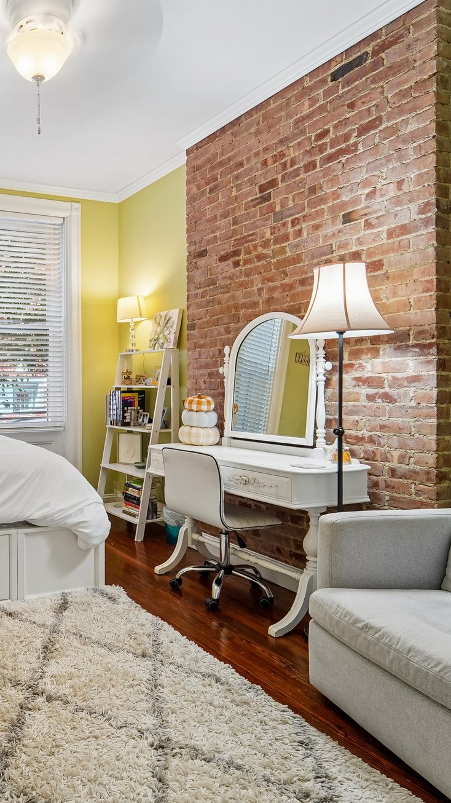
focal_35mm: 23
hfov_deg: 42.4
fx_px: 489
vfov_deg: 78.7
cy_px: 389
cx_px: -4
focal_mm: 14
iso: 400
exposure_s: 1/15
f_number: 8
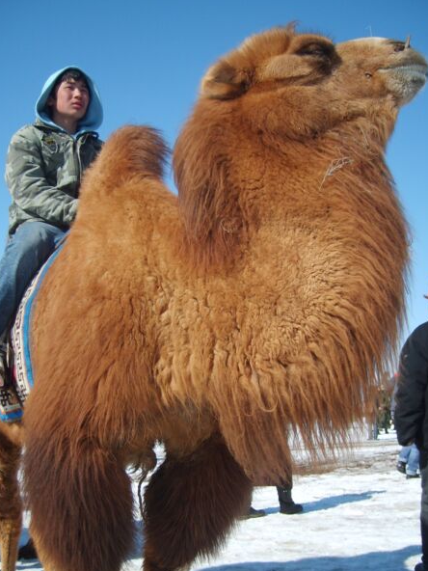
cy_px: 301
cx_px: 207
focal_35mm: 40
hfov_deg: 36.0
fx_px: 659
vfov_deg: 46.8
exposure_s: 1/180
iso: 50
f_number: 7.1
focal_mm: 5.8
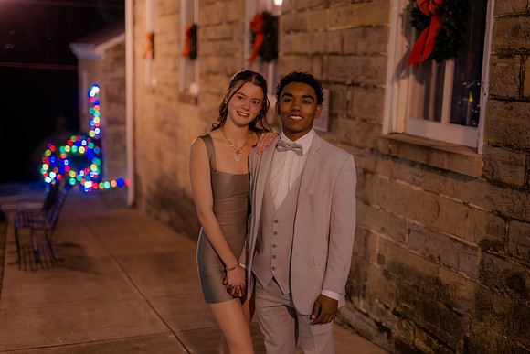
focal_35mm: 50
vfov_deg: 27.0
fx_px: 736
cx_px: 265
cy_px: 177
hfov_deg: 39.6
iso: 2500
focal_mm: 50
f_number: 1.4
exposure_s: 1/200
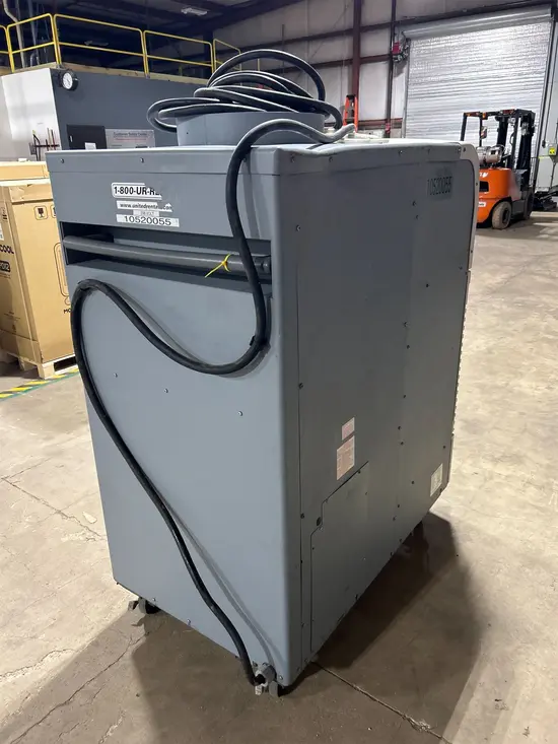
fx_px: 559
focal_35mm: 26
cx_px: 279
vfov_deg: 67.3
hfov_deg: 53.1
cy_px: 372
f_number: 1.5
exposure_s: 1/60
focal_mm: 5.7
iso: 250
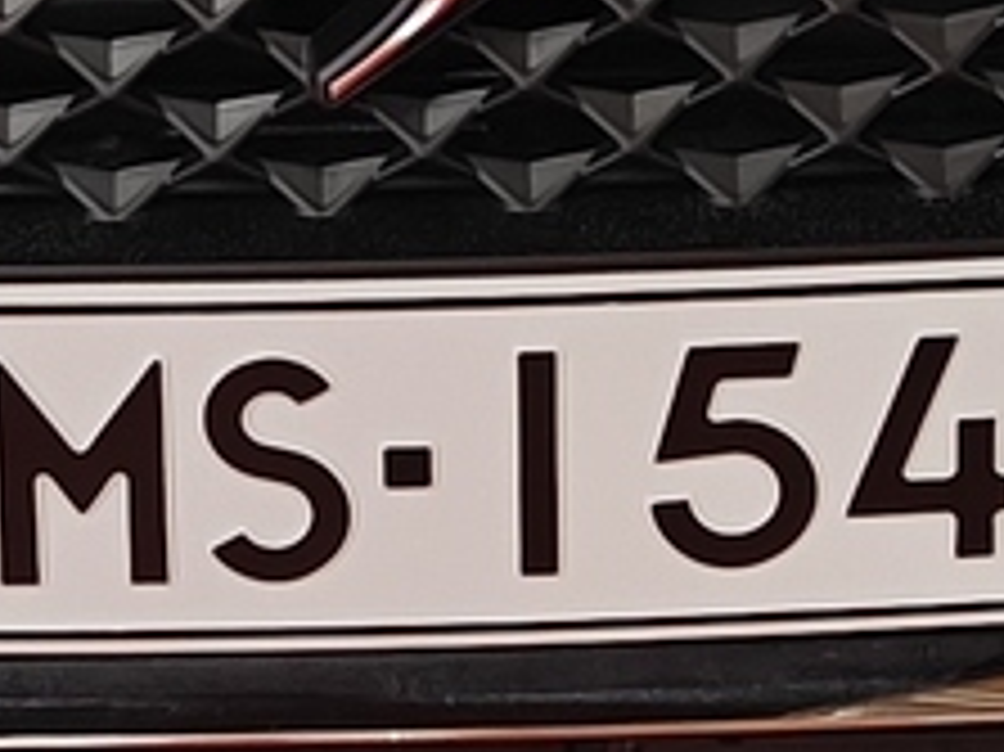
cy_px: -729
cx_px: 401
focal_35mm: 213
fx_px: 6175
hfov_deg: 9.3
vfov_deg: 6.8
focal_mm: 5.59
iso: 64
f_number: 1.8
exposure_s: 1/50
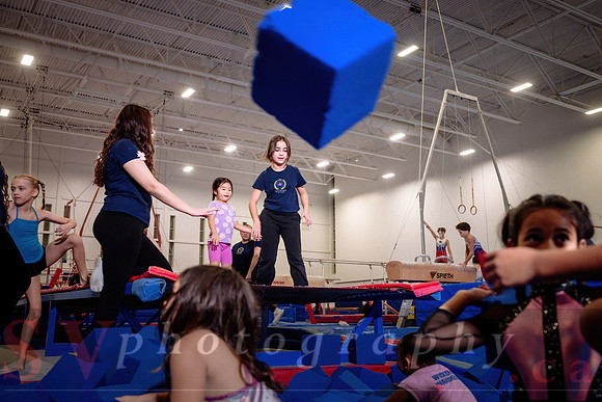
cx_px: 301
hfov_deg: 53.9
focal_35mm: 35
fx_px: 592
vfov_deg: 37.5
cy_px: 201
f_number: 3.5
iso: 1600
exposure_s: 1/400
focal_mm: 33
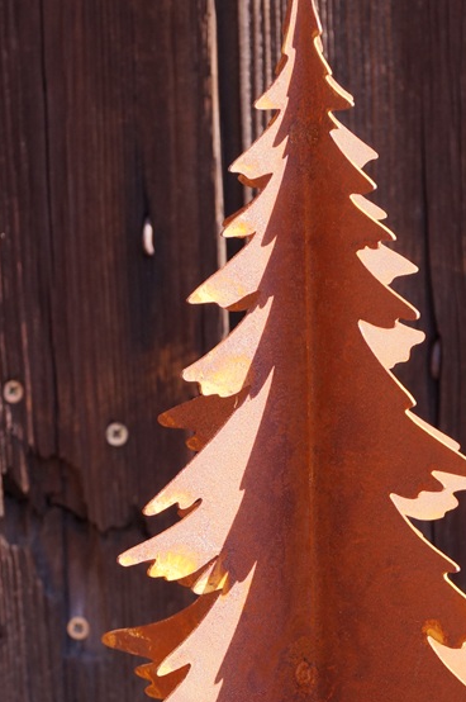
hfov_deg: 10.5
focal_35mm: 130
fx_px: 2530
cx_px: 298
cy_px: 596
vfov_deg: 15.6
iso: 400
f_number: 7.1
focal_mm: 40
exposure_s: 1/160
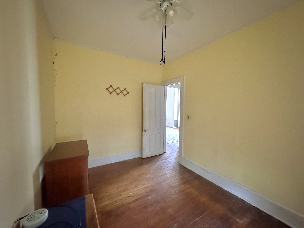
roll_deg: -0.8
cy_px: 114
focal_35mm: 14
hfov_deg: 102.1
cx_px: 152
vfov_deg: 85.7
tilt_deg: -4.4
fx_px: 123
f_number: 2.2
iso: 1250
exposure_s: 1/58
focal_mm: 2.22
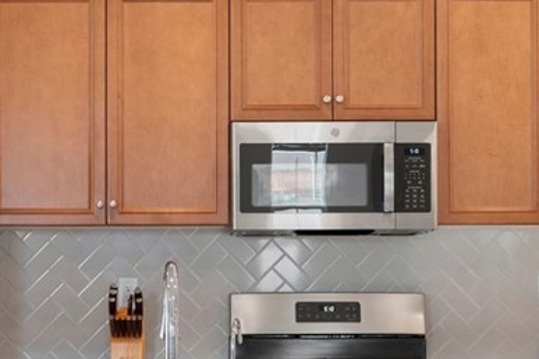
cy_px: 253
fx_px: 1347
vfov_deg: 15.1
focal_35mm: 90
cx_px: 170
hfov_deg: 22.5
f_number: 8
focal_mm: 22.7
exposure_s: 1/2.5
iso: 400
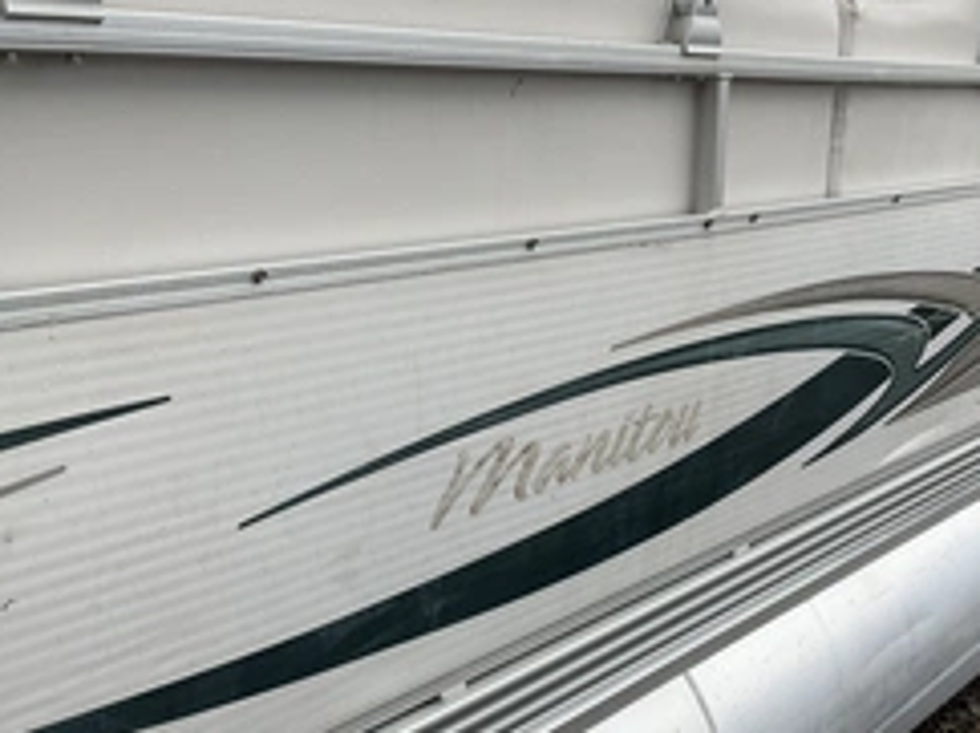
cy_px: 433
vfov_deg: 30.1
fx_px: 1358
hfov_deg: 39.6
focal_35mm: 48
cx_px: 555
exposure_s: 1/1015
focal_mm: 3
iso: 25
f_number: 1.8
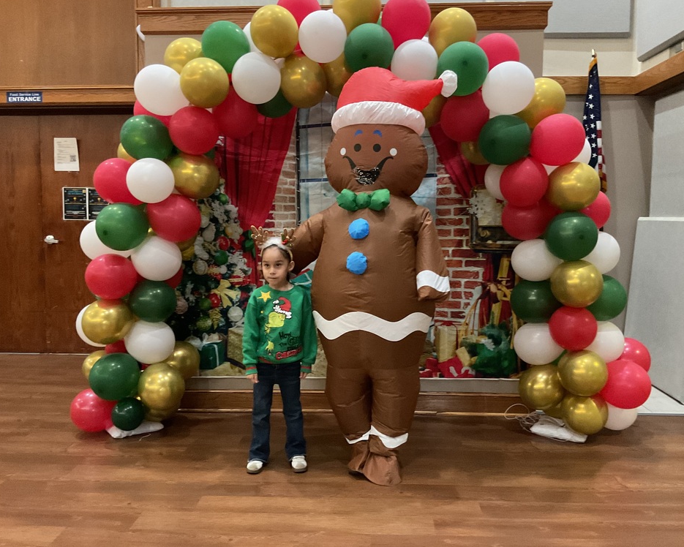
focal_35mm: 31
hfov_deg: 57.2
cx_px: 347
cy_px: 268
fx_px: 628
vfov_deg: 47.1
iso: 500
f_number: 1.8
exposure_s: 1/24
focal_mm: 3
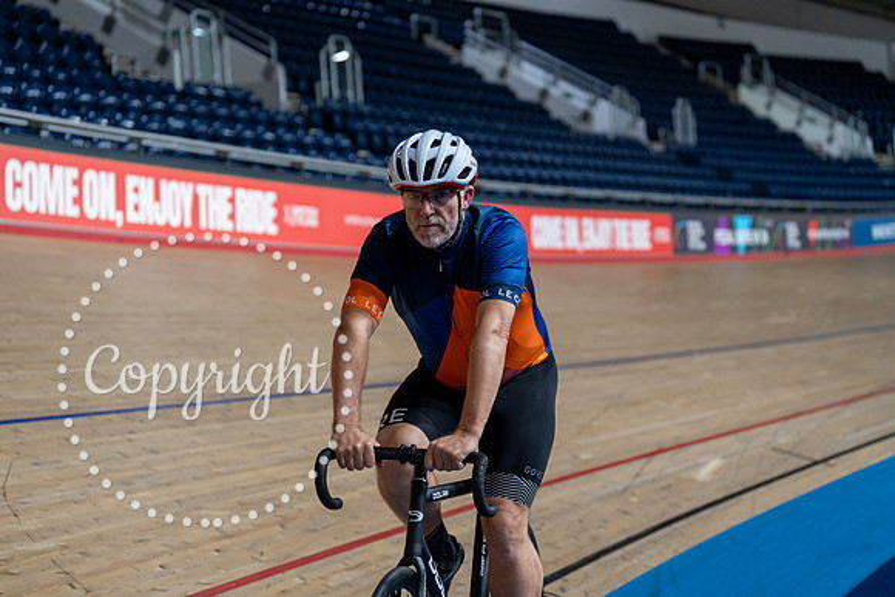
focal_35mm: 70
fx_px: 1741
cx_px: 448
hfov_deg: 28.8
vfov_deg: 19.5
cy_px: 298
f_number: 2.8
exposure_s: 1/800
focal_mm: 70
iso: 3200
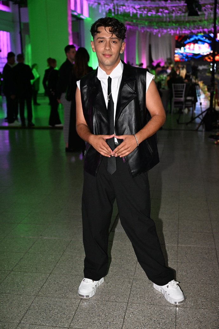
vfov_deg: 44.5
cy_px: 164
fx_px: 401
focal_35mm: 44
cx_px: 110
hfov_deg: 30.5
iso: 3200
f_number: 3.5
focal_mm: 44
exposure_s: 1/250
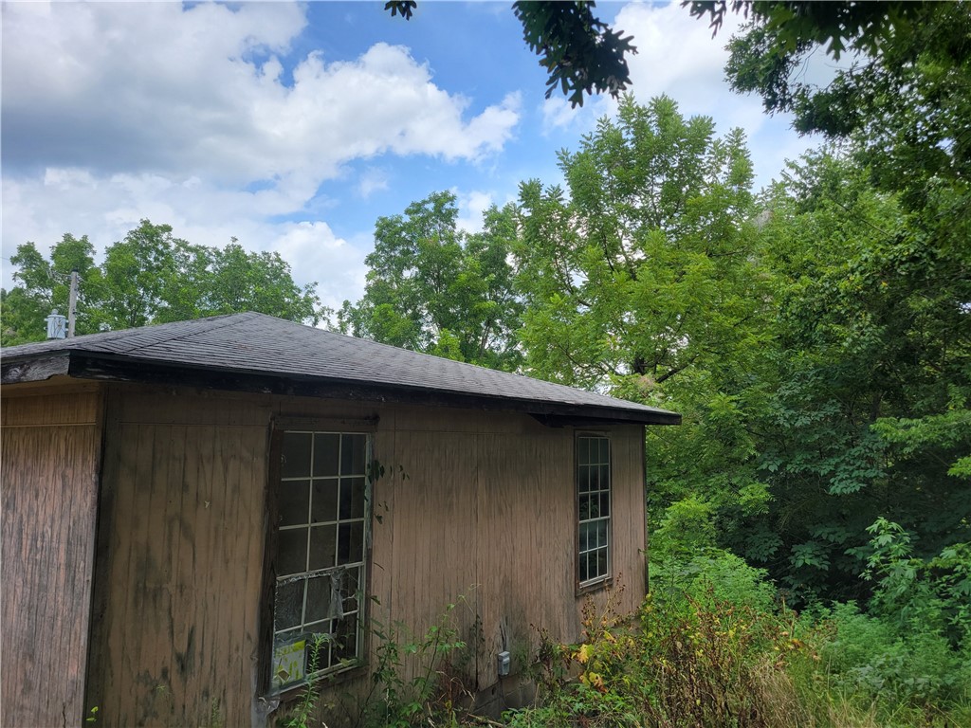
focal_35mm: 26
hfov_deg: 67.3
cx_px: 486
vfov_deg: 53.1
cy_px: 364
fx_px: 729
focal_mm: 5.4
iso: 40
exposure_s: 1/838
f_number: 1.8
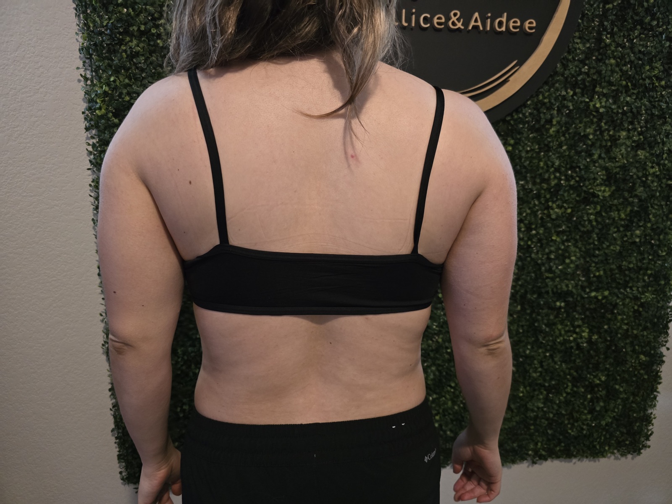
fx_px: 446
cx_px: 336
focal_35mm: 23
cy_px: 252
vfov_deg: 58.9
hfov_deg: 73.9
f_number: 1.7
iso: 1250
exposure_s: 1/60
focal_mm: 6.3
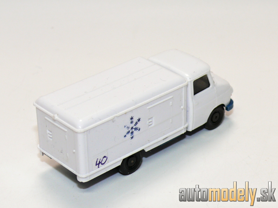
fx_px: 883
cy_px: 104
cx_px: 139
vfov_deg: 13.5
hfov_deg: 17.9
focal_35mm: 110
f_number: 4
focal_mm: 14
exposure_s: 1/30
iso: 100
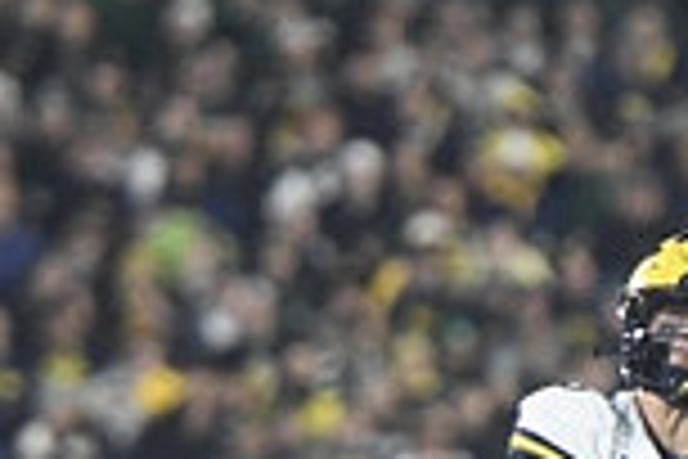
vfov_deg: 1.2
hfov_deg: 1.8
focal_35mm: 1137
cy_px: 598
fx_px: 21728
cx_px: 764
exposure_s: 1/1250
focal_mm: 200
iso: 3200
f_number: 2.8
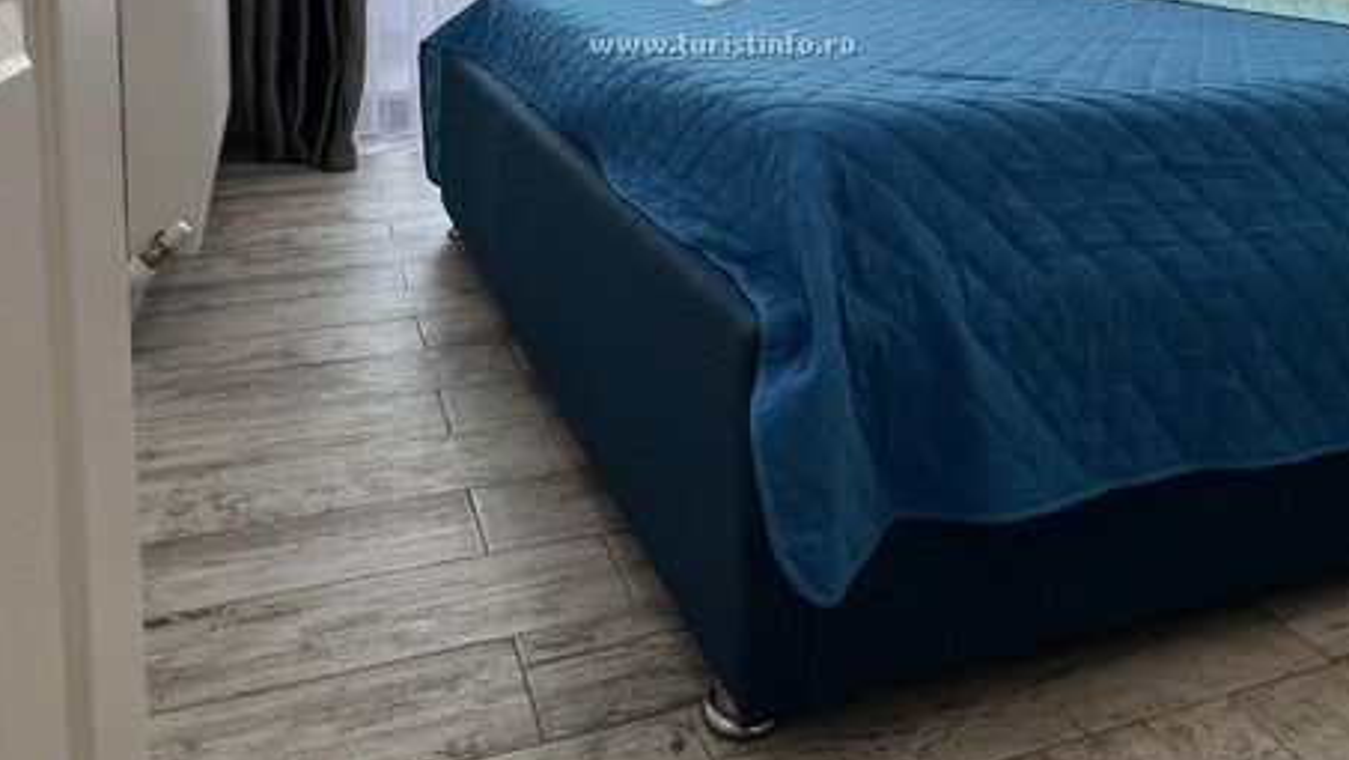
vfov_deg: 33.4
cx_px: 750
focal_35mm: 32
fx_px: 1145
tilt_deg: -6.1
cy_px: -12
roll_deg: +0.2
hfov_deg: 60.8
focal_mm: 1.57
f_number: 1.8
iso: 125
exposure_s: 1/100
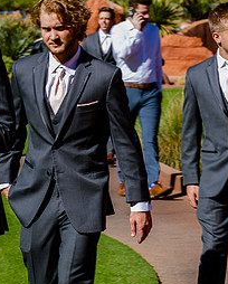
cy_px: 85
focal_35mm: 213
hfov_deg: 7.2
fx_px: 1792
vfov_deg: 9.0
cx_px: -8
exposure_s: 1/100
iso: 100
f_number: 9
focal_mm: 95
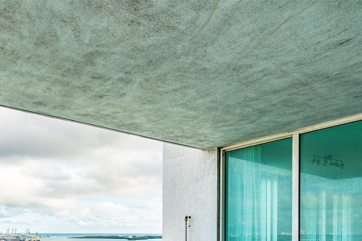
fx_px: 312
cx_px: 82
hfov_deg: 56.7
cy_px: 233
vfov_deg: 38.3
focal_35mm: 31
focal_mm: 16
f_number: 8
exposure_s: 1/100
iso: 100
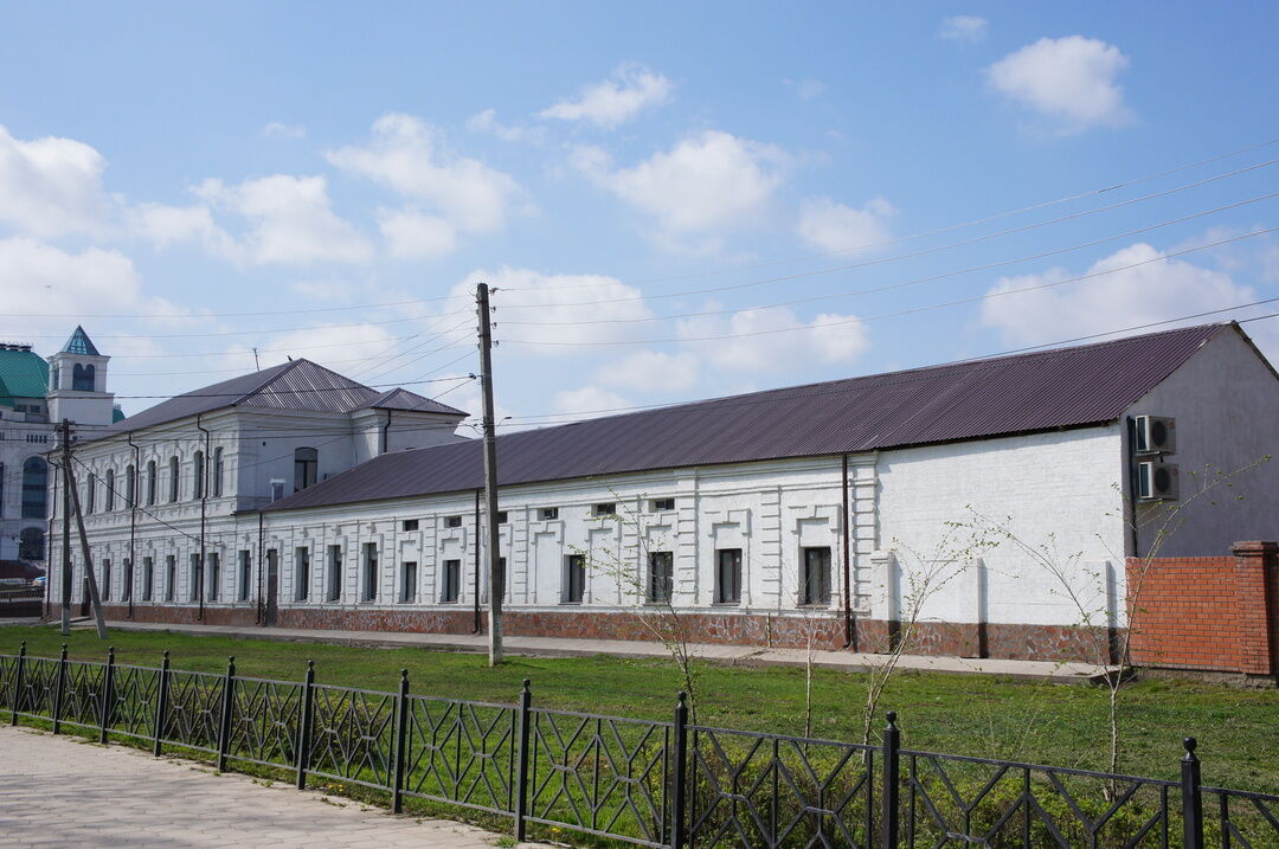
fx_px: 1490
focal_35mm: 42
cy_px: 424
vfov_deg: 31.8
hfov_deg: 46.5
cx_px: 640
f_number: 13
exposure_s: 1/320
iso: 200
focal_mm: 28
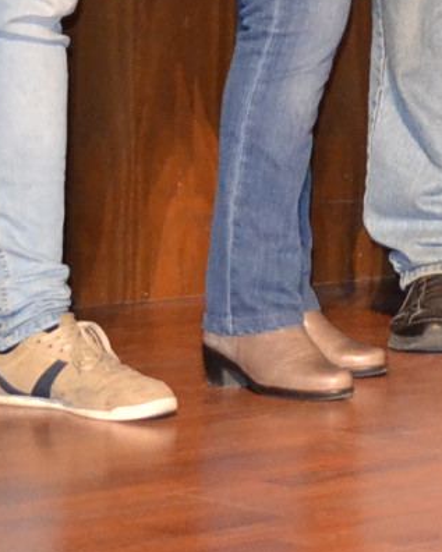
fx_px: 2942
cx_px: 743
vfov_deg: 10.2
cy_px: -376
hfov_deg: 8.3
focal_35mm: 180
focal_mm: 22
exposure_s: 1/60
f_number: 3.8
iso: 2000
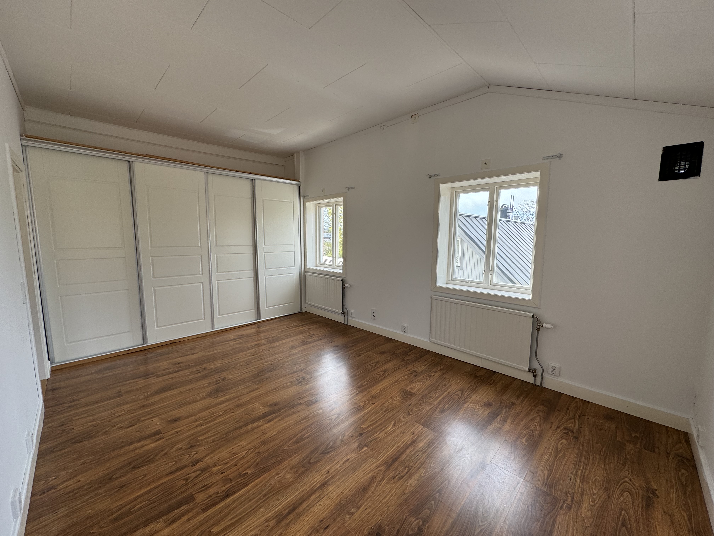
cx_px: 357
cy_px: 268
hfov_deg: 102.1
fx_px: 289
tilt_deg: -6.4
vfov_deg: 85.7
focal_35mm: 14
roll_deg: -1.2
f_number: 2.2
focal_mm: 2.22
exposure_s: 1/177
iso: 40
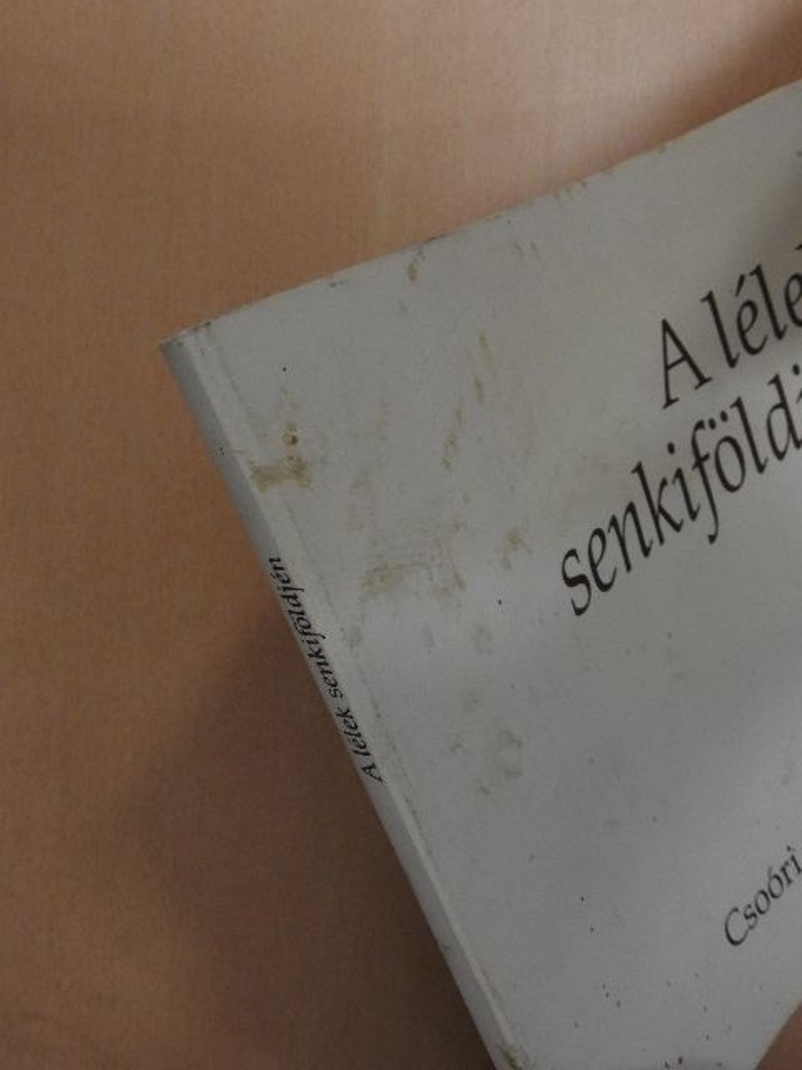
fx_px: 1081
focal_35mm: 35
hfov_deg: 40.7
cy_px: 535
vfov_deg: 52.6
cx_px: 401
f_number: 3.8
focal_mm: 6.3
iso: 400
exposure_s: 1/25
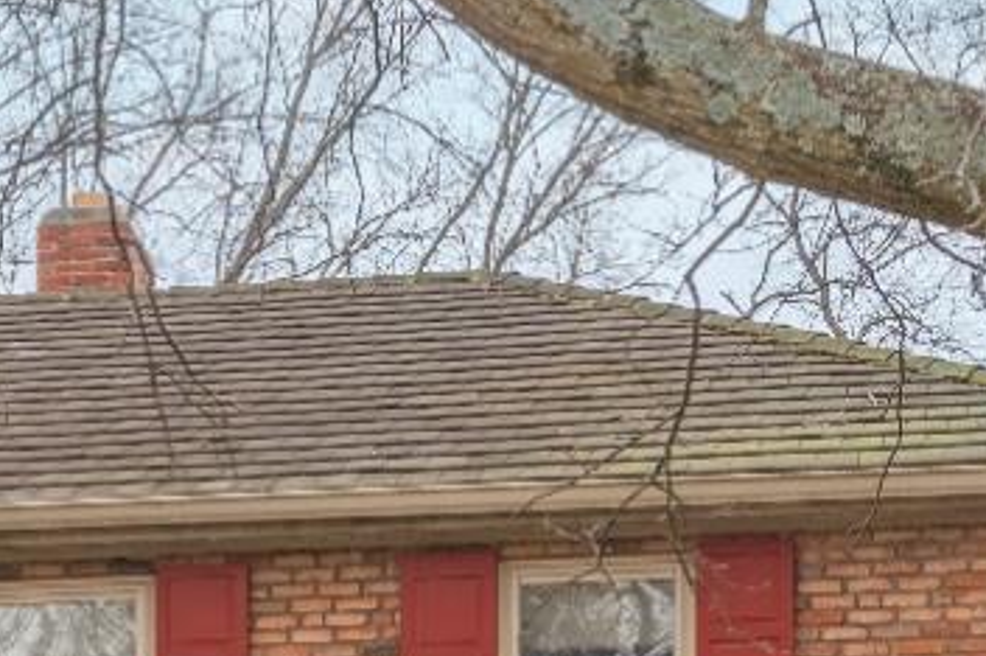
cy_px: 796
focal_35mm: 128
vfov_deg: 10.5
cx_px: 165
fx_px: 3502
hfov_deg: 15.9
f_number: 7.1
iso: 320
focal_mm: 30
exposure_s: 1/6400
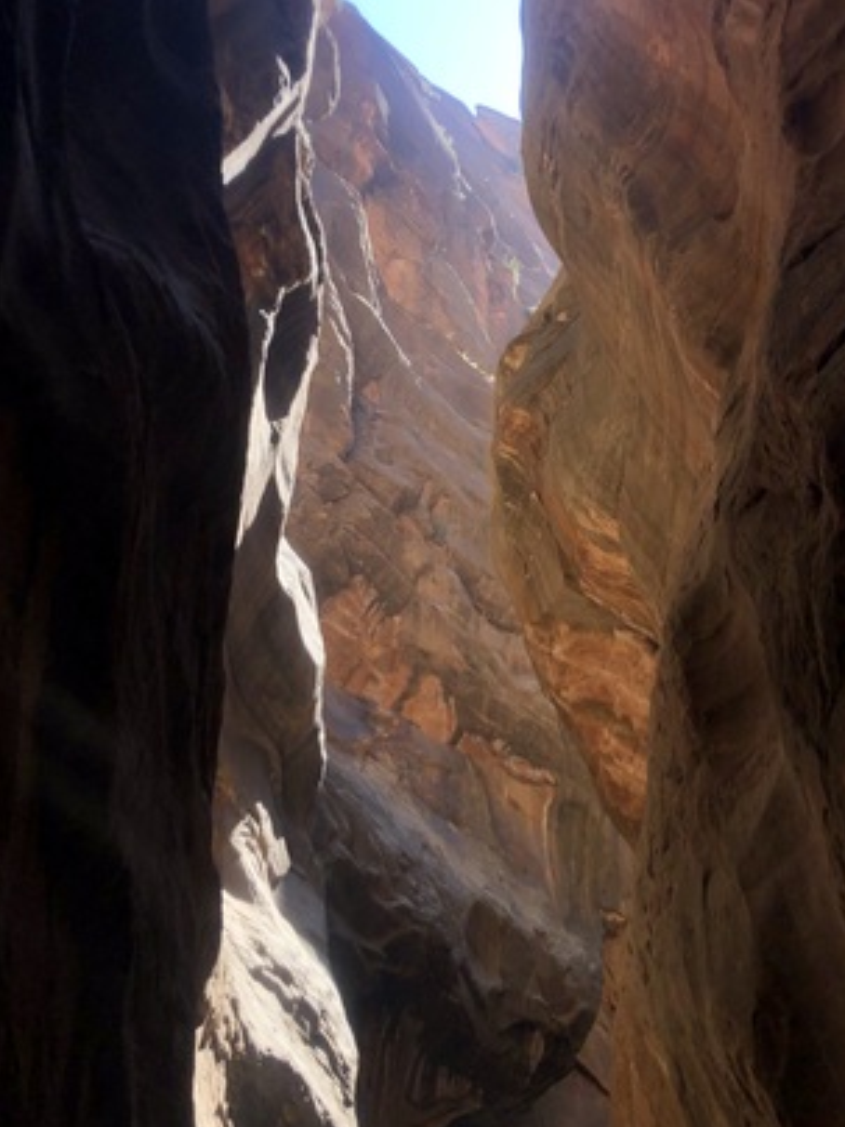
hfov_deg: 39.7
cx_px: 432
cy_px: 497
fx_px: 1172
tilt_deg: +53.9
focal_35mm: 36
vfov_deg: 51.2
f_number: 1.8
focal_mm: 4
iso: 20
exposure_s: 1/648
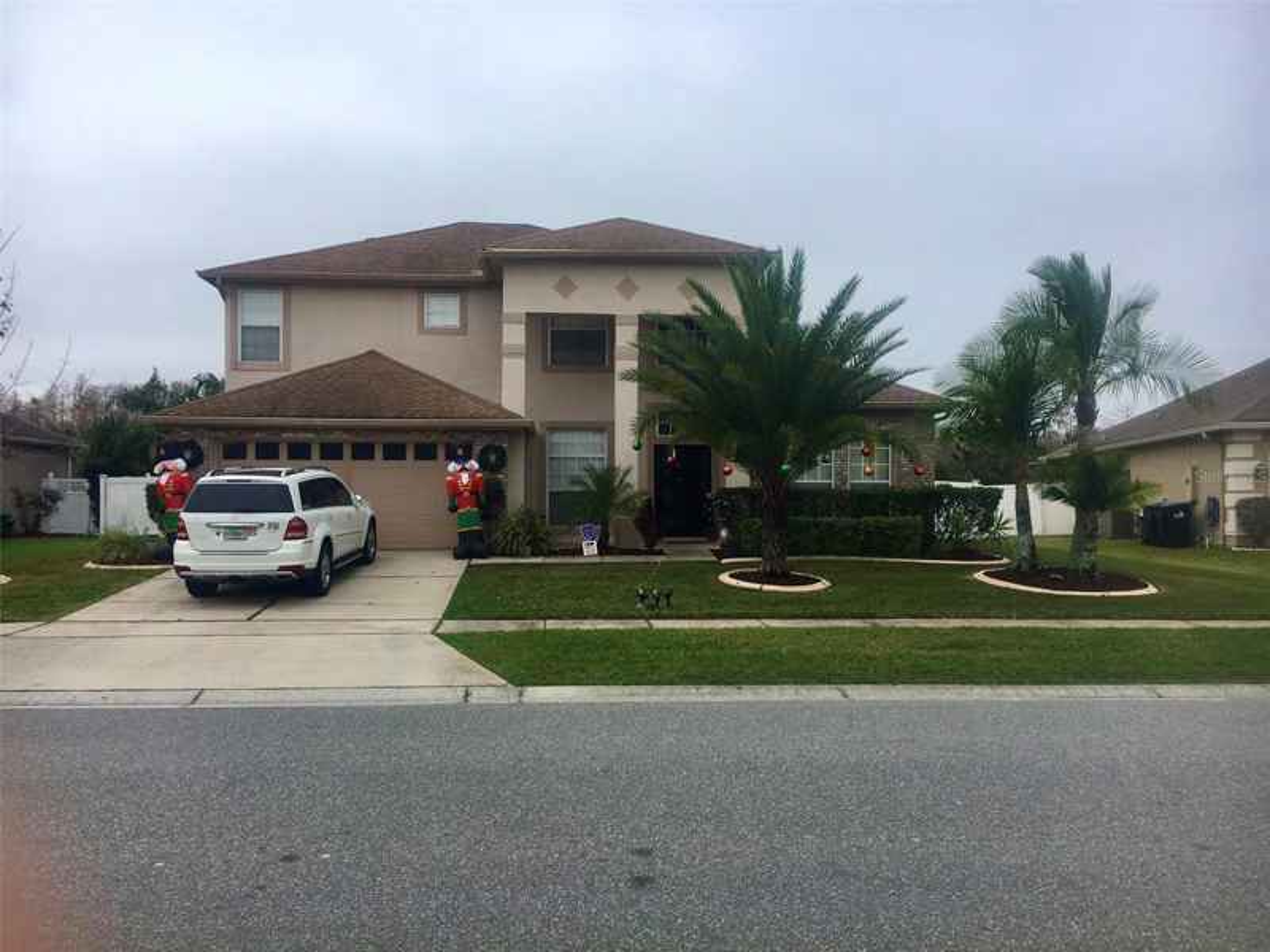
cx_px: 635
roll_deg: -0.9
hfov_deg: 61.7
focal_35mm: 29
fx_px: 1064
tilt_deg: +2.1
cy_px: 476
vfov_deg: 48.2
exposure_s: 1/1040
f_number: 2.2
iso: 25
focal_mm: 4.15
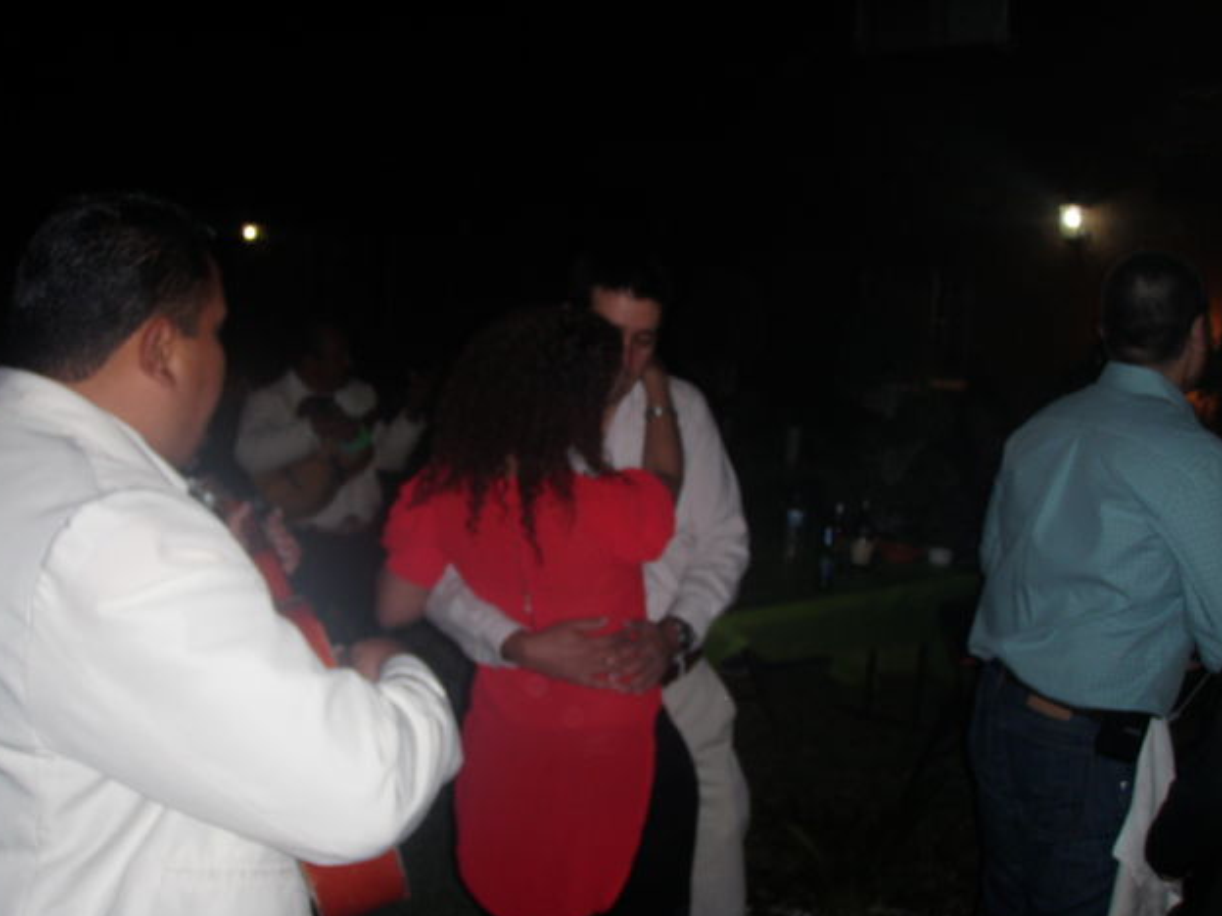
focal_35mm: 39
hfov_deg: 47.9
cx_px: 599
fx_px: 1377
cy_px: 454
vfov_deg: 36.8
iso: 100
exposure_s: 1/30
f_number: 3.5
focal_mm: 6.7
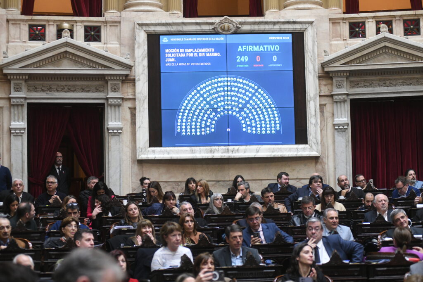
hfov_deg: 25.4
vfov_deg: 17.1
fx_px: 940
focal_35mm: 80
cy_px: 141
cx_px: 212
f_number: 4
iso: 3200
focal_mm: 80
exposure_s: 1/320
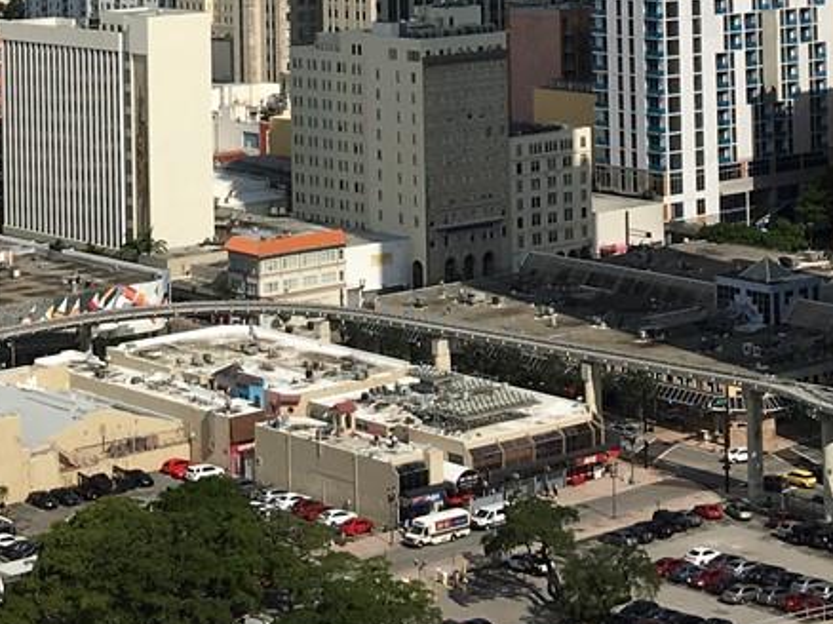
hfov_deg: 18.5
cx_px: 261
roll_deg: +1.3
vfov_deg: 13.4
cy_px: -188
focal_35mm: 106
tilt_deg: +2.2
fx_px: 2549
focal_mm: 4.15
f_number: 2.2
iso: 25
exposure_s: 1/4049
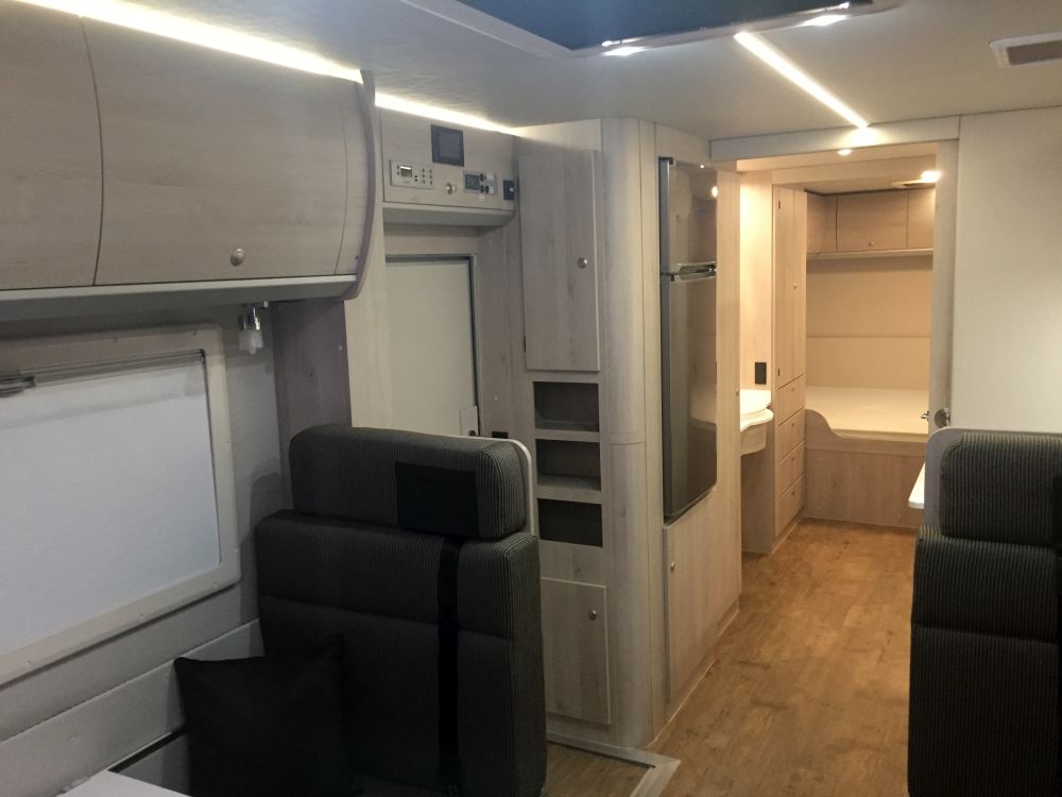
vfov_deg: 48.2
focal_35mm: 29
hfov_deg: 61.7
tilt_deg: -8.4
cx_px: 531
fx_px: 890
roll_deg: +3.1
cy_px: 398
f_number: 2.2
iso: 320
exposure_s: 1/33
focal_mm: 4.15
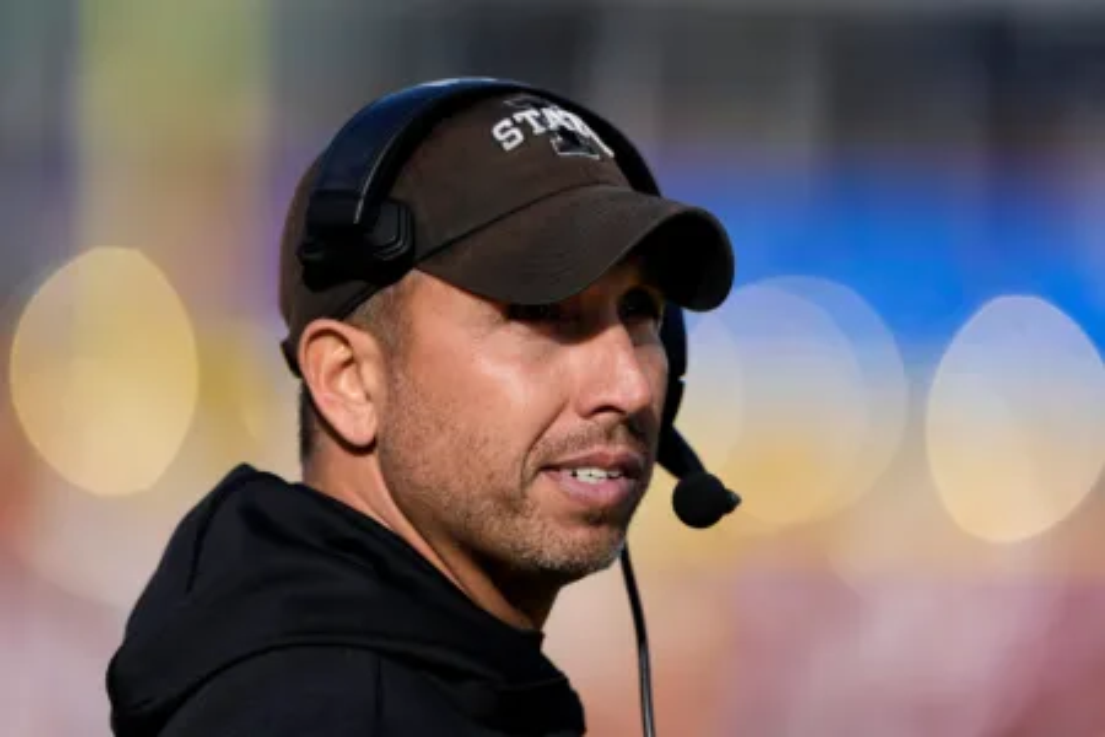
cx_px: 552
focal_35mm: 600
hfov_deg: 3.4
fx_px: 18415
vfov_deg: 2.3
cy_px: 368
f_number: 4
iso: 200
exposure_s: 1/2000
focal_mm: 600
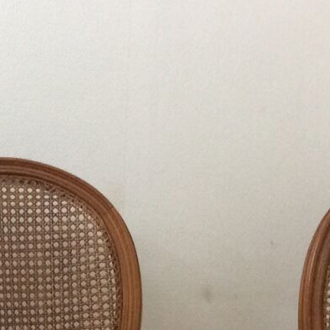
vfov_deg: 15.4
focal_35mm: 106
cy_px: 470
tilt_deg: -11.4
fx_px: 1143
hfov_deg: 16.2
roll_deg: -0.9
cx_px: 42
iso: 320
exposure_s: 1/20
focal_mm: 4.15
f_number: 2.2
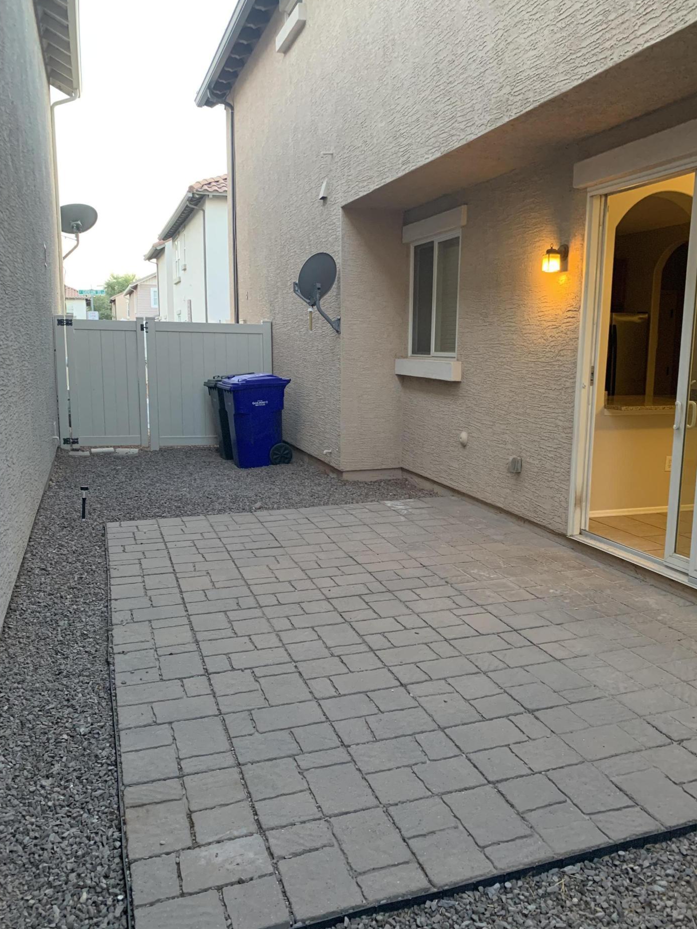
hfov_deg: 49.7
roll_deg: -1.0
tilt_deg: -9.6
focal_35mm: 28
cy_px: 478
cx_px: 360
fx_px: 752
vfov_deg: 63.4
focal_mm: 4.25
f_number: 1.8
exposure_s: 1/60
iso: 250
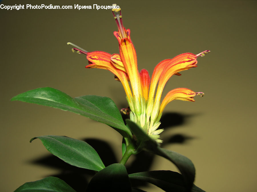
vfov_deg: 38.7
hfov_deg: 50.1
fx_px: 275
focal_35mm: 37
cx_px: 128
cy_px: 96
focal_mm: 9.5
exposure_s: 1/60.1
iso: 50
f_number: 2.8
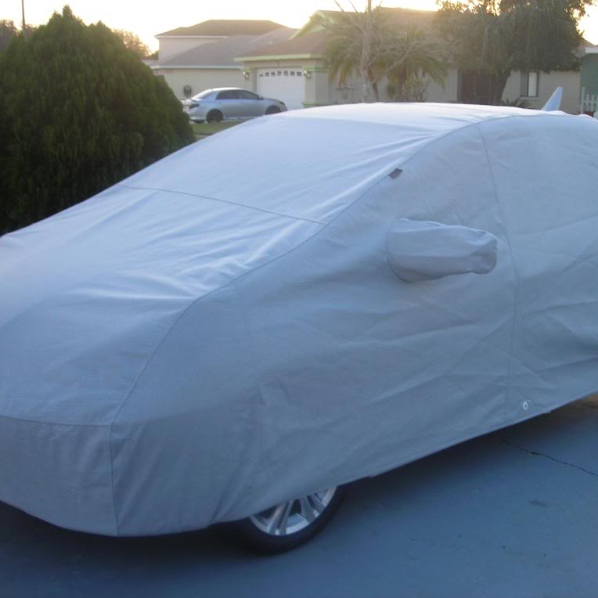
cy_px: 300
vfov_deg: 37.6
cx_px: 301
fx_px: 880
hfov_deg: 37.6
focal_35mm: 45
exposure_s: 1/62.1
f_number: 3.2
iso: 50
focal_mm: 6.3
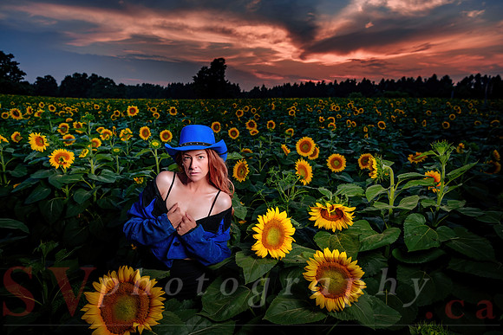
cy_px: 168
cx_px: 252
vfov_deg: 52.9
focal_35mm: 24
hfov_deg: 73.4
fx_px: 338
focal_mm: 24
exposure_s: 1/125
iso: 64
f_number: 4
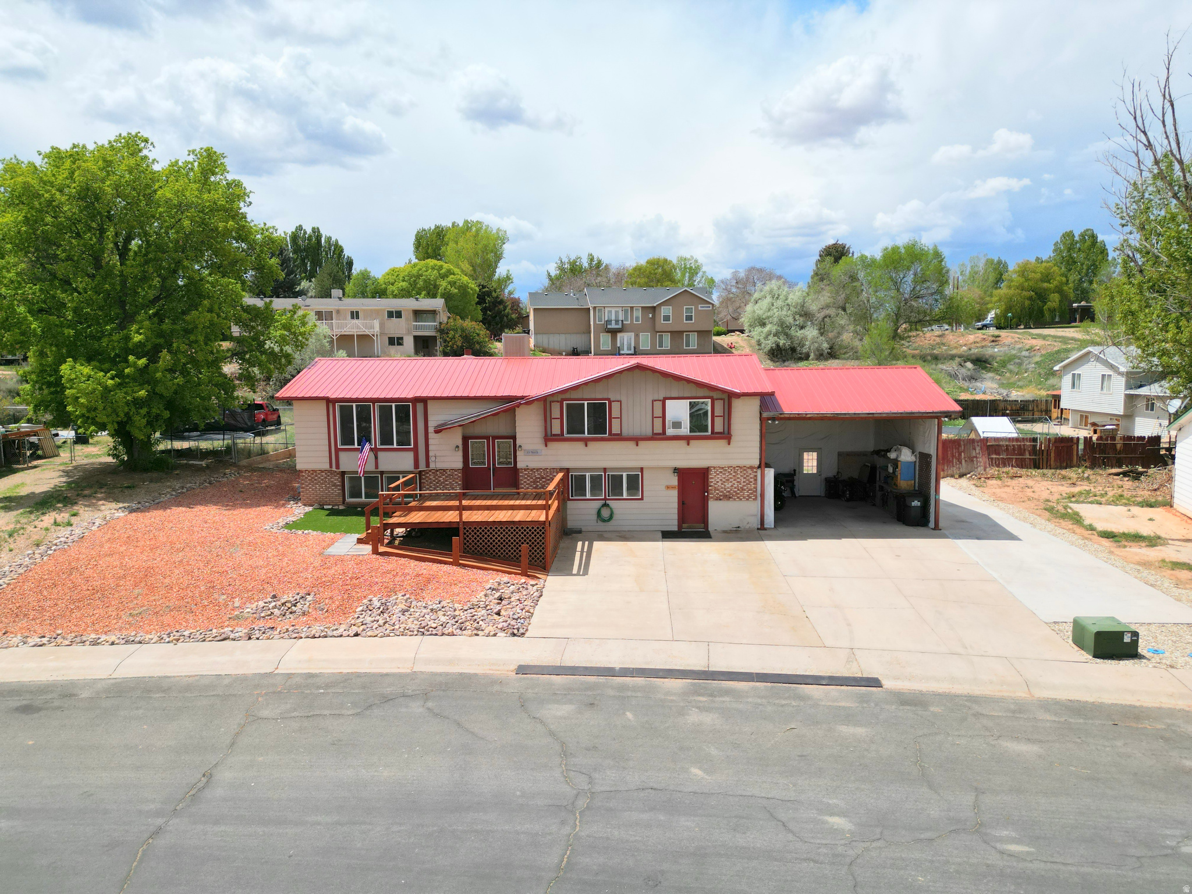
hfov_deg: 71.6
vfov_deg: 56.8
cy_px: 447
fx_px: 826
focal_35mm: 24
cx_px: 596
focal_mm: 6.72
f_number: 1.7
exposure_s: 1/6000
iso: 130
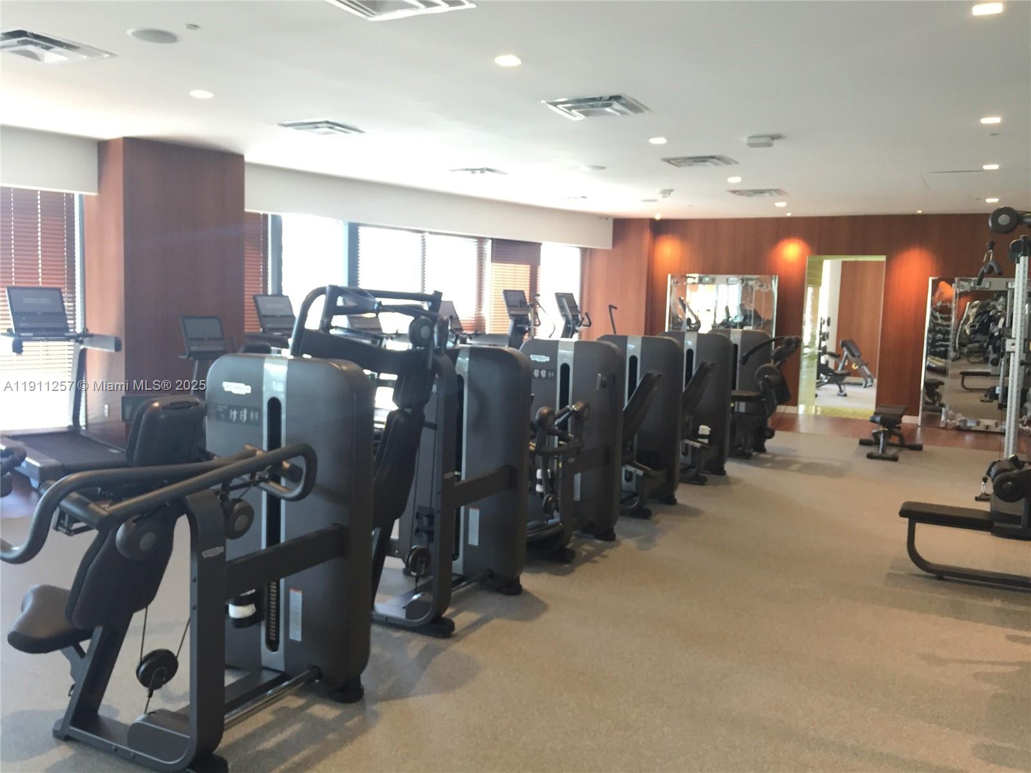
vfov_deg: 48.2
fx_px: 864
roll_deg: -2.2
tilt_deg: -5.0
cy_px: 386
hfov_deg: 61.7
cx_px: 516
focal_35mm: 29
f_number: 2.2
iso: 80
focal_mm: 4.15
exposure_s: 1/30
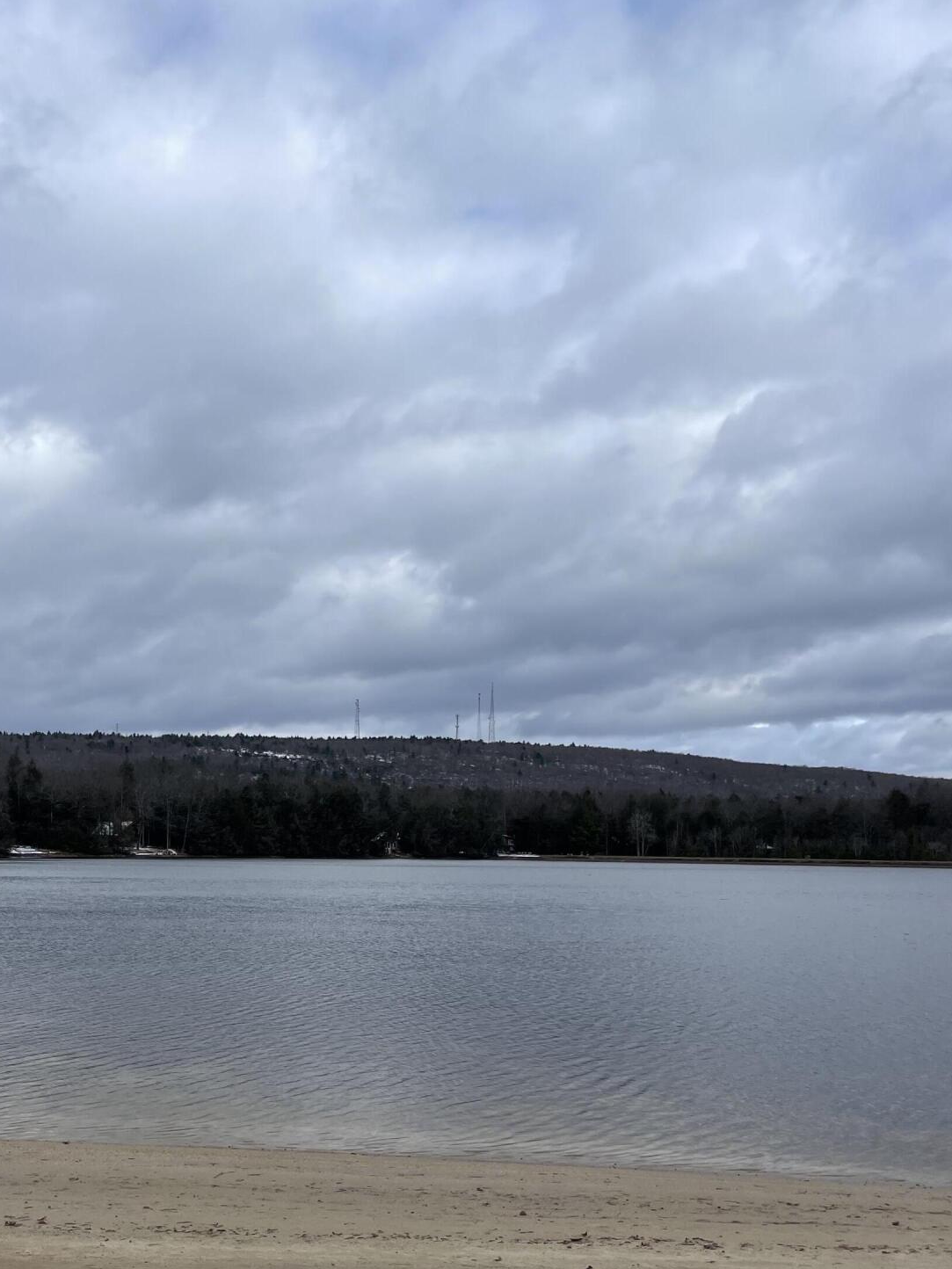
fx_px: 1320
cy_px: 806
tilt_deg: +3.6
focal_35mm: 36
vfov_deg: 50.7
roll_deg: -1.2
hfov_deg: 39.2
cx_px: 316
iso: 32
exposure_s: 1/3731
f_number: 1.6
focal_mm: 4.2
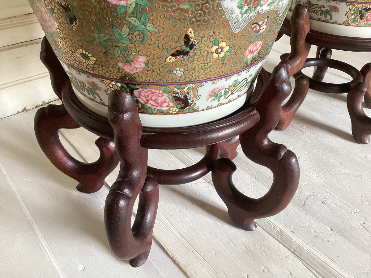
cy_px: 139
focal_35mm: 31
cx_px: 186
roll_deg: -3.3
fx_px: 332
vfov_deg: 45.4
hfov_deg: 58.4
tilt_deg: -36.5
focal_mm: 3.3
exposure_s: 1/50
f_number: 2.4
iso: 125
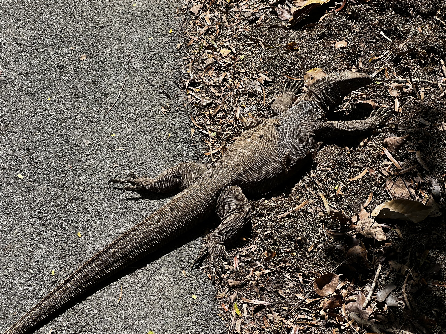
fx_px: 992
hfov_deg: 25.3
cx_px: 223
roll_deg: -2.7
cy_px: 167
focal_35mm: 77
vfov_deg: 19.1
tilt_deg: -40.6
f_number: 2.8
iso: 32
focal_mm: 9
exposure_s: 1/351
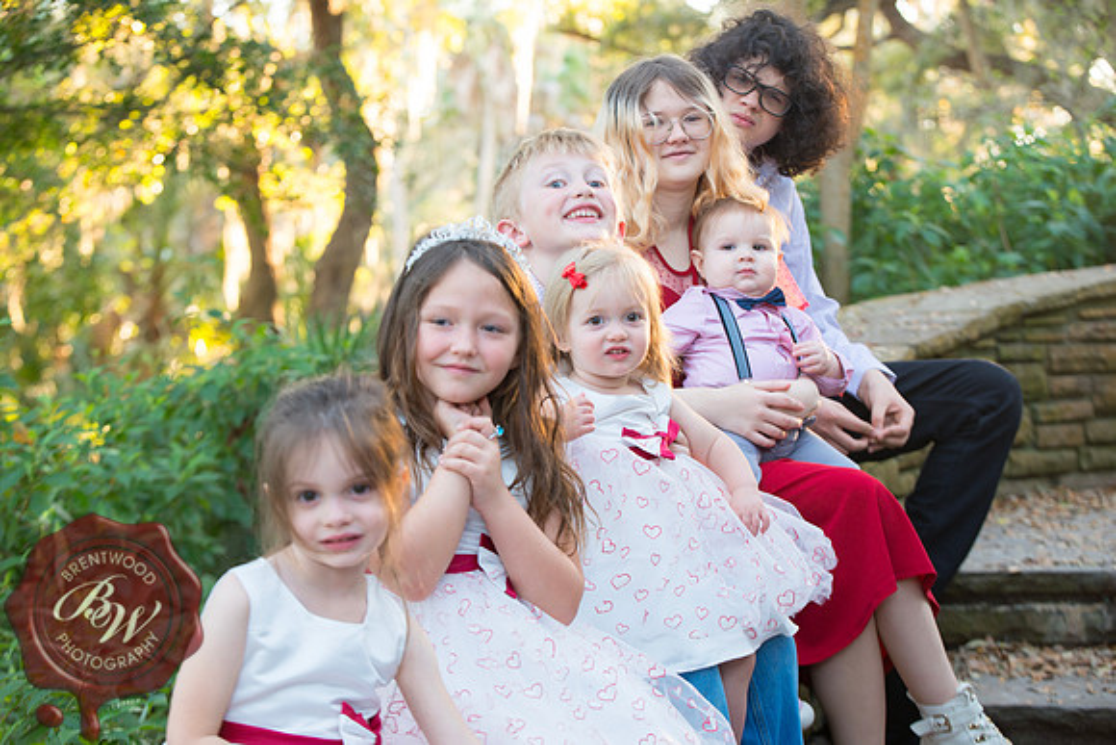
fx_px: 2170
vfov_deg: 19.5
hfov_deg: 28.8
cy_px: 372
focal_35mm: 70
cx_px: 558
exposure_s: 1/25
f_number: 4
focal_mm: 70
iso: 200
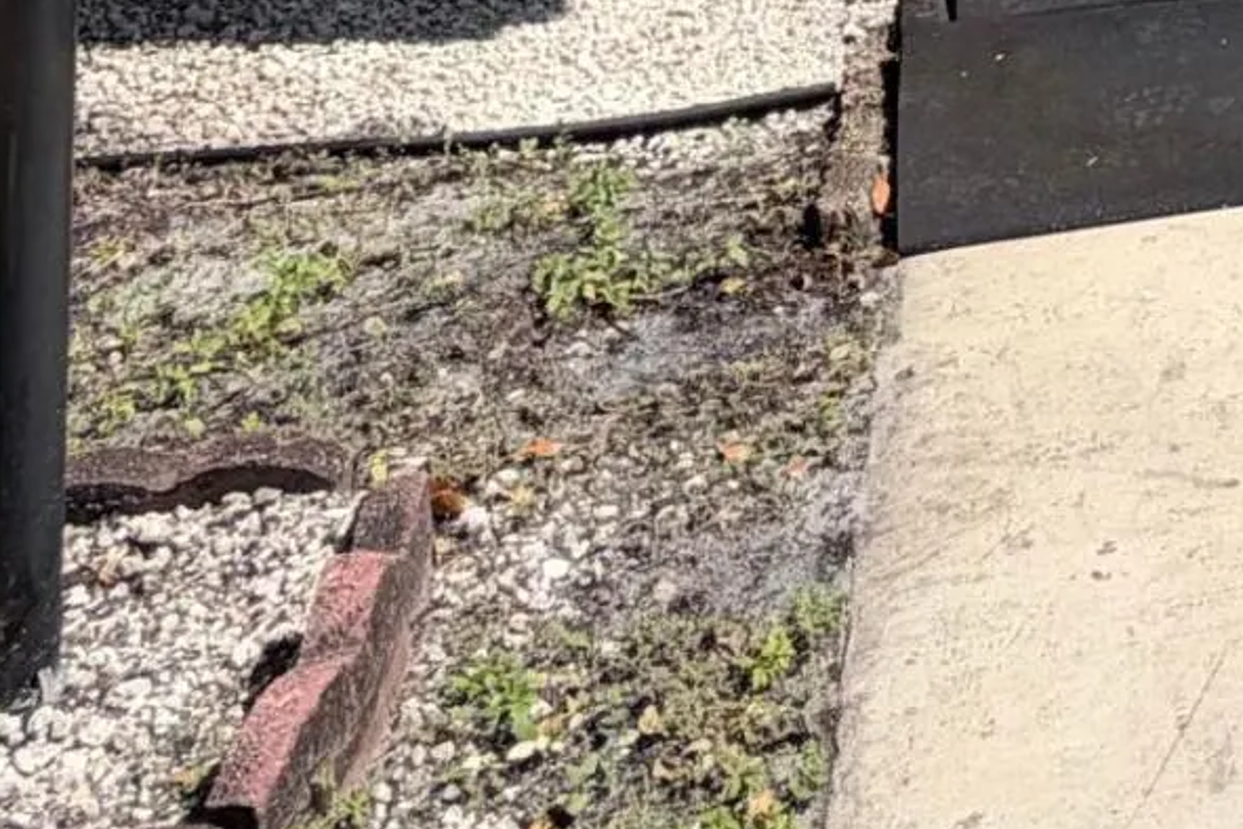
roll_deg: -0.6
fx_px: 2451
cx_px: 1857
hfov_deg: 23.1
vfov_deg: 14.2
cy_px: -1060
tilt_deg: +4.5
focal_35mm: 71
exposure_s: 1/770
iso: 32
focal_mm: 2.22
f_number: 2.2
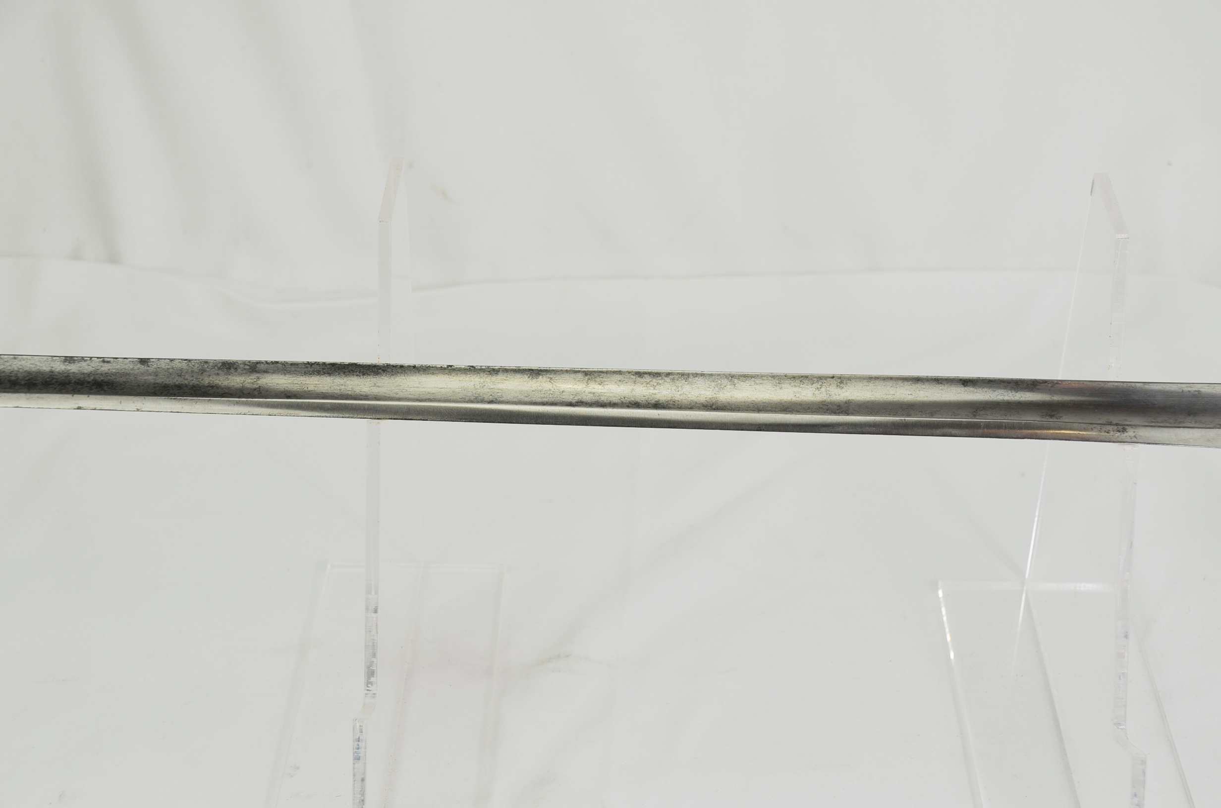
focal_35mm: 60
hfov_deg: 33.5
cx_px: 610
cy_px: 404
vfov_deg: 22.5
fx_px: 2031
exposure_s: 1/160
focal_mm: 40
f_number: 6.3
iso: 200
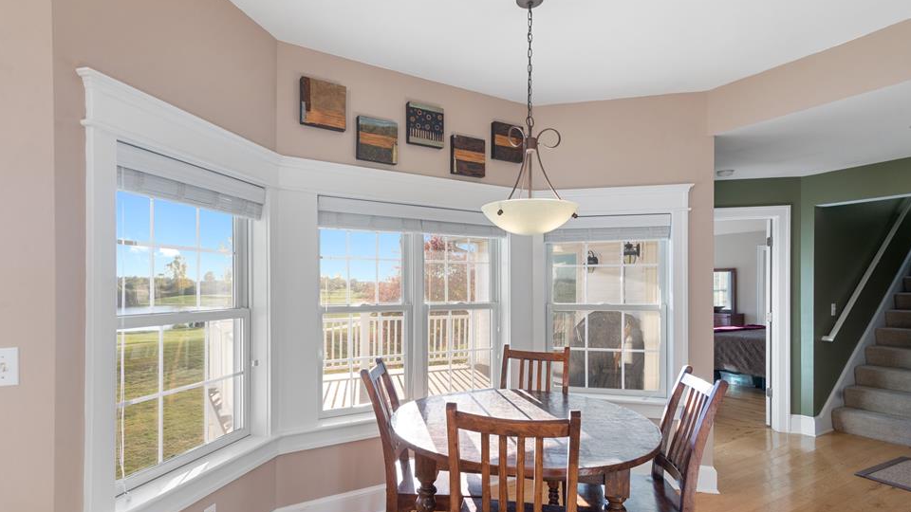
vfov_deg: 58.0
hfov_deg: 89.5
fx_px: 459
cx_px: 467
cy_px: 303
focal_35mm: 19
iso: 320
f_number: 9
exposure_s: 1/30
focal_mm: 17
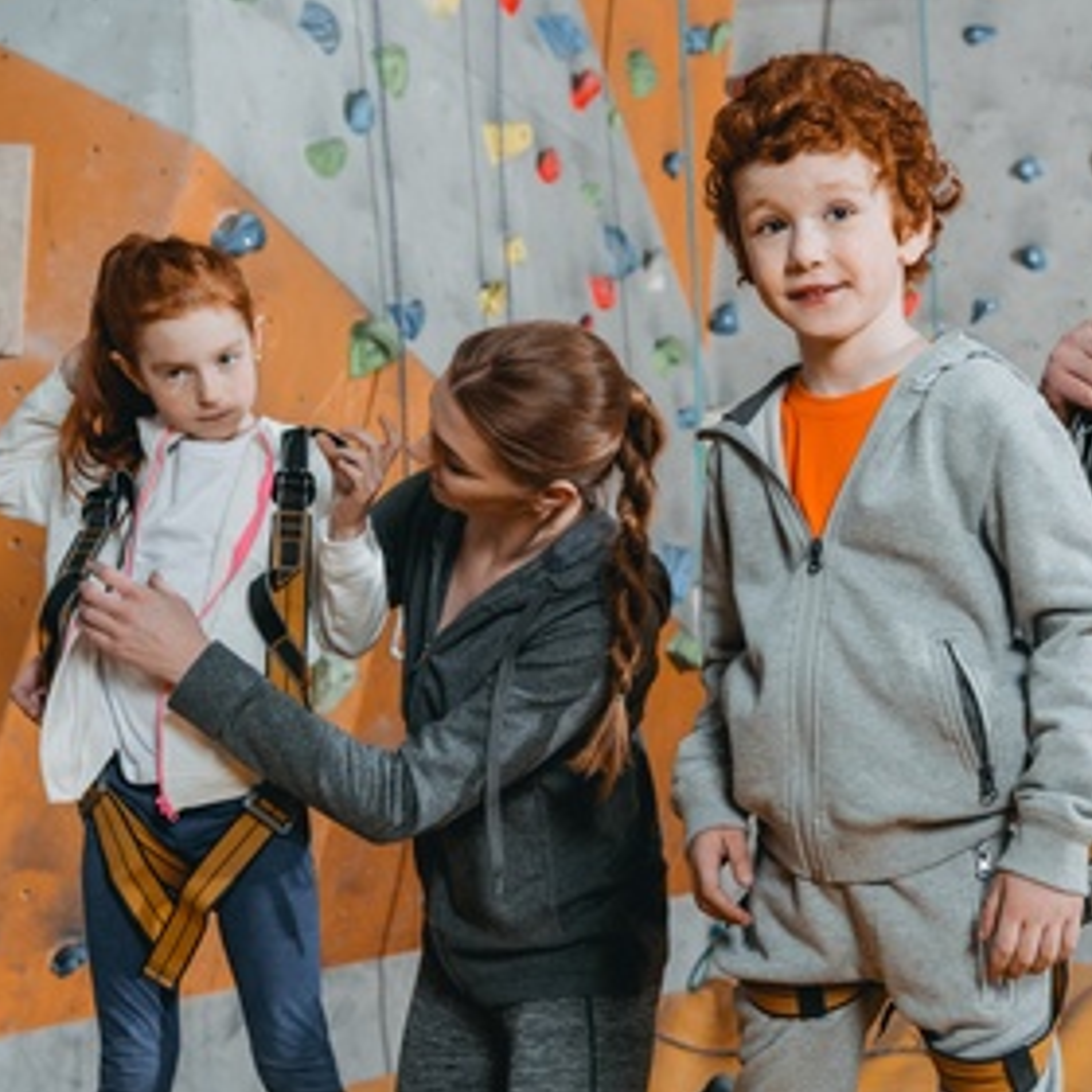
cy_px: 548
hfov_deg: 31.2
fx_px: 1927
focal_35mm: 54
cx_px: 788
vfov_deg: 31.6
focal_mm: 42
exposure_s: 1/125
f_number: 4.5
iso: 500
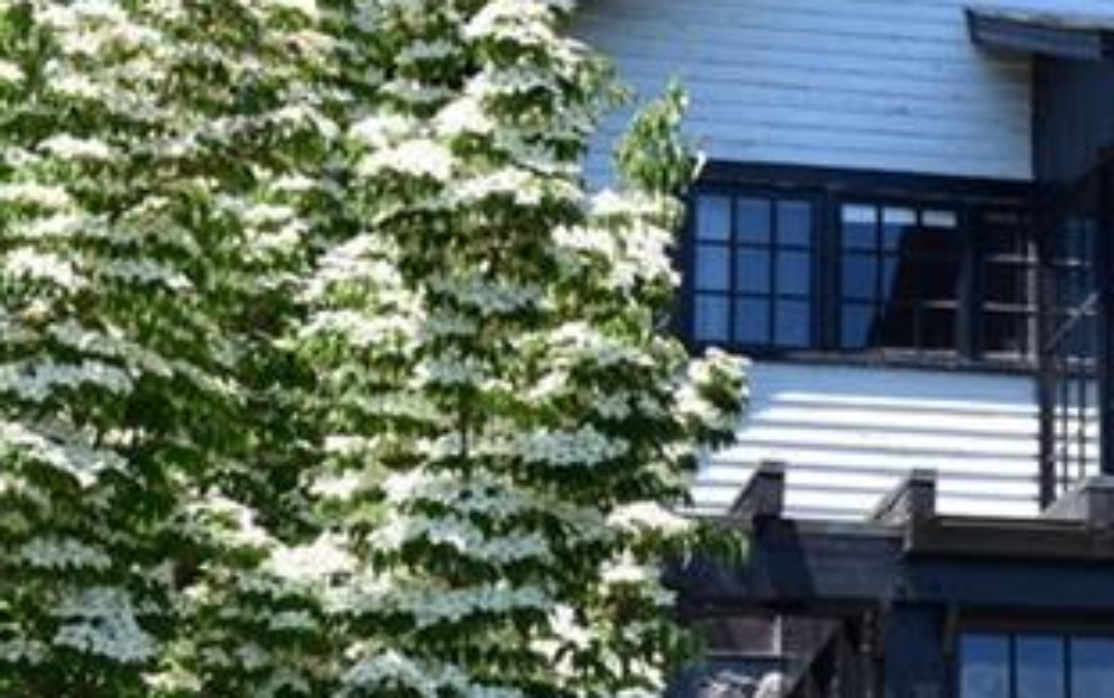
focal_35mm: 136
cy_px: 508
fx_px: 4123
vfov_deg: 9.7
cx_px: 1343
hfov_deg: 14.9
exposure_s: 1/320
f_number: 11
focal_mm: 27
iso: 400
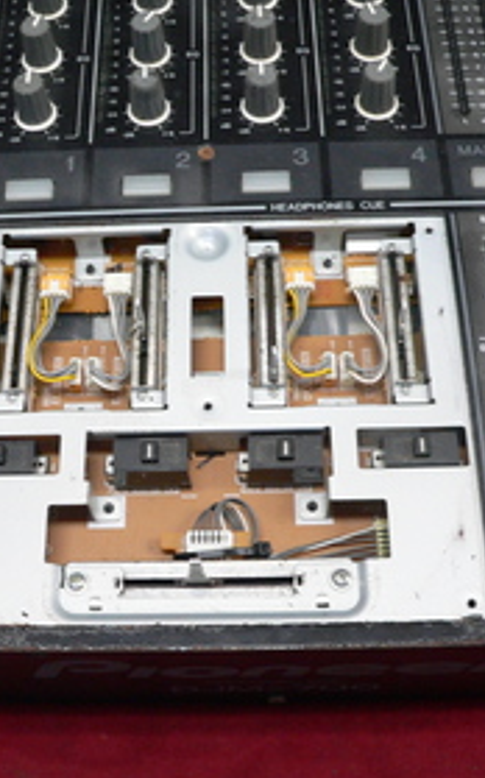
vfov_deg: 38.9
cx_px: 170
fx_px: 1101
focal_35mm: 52
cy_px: 386
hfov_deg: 24.7
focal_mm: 6
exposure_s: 1/25
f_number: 2.8
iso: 200
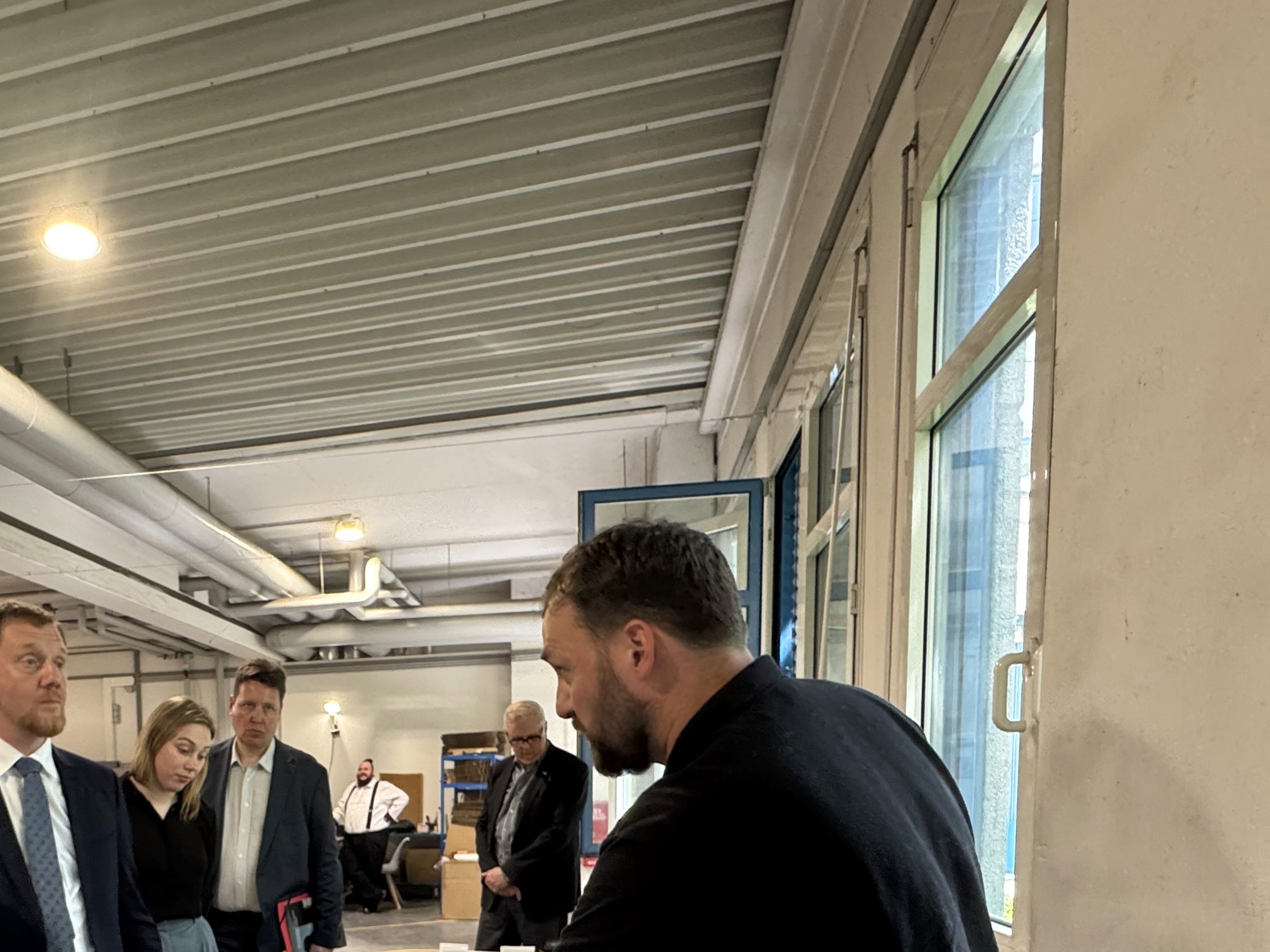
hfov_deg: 61.4
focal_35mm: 27
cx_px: 309
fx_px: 991
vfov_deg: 46.1
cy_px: 869
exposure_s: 1/99
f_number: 2.2
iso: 200
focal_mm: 2.22
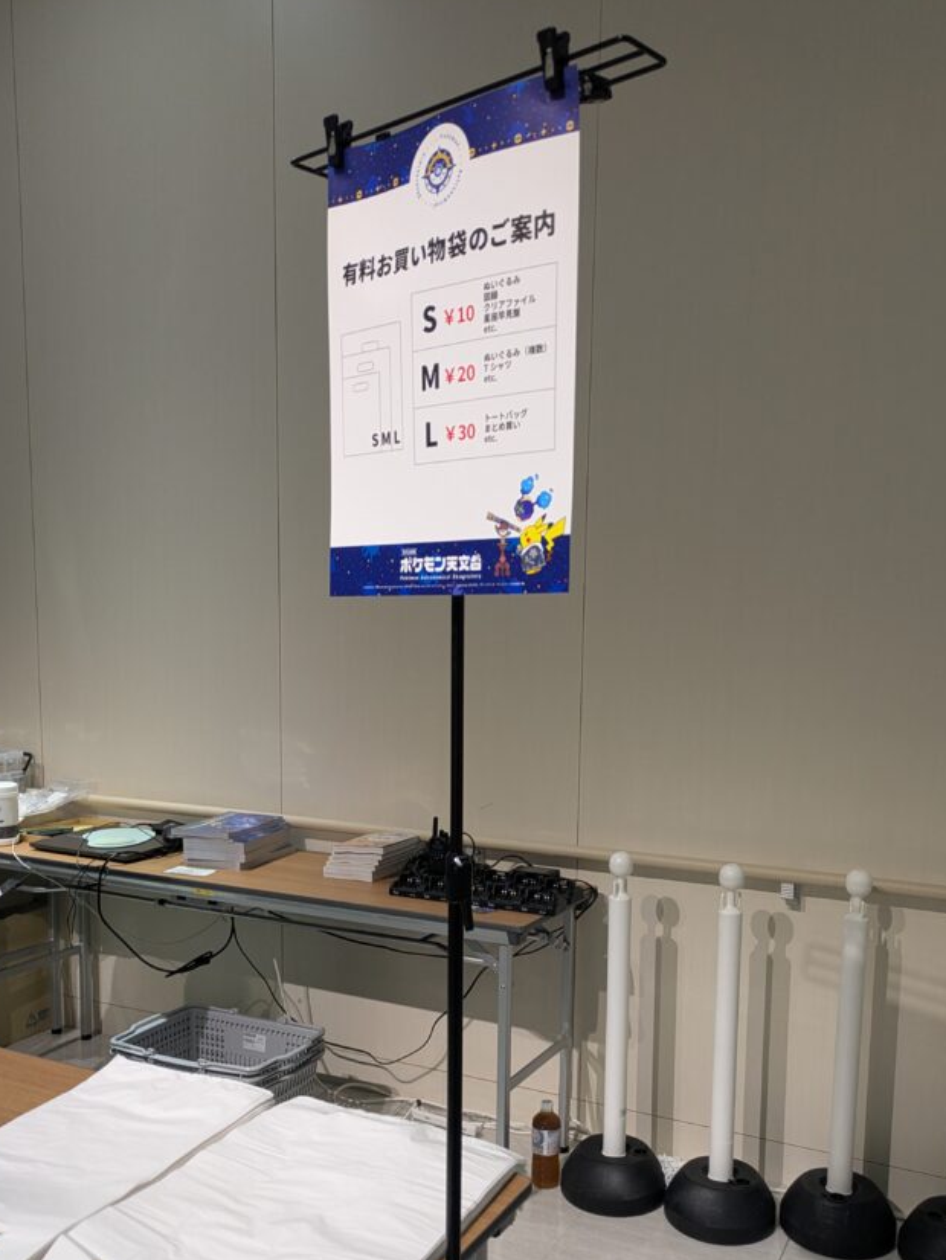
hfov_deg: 45.4
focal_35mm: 31
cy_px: 766
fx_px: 1129
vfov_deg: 57.8
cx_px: 518
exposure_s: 1/100
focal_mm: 5.43
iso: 83
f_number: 1.89
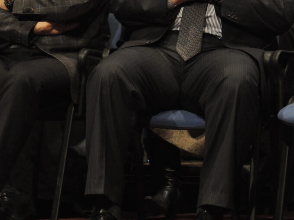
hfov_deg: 4.9
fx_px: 3419
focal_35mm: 403
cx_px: 147
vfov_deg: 3.7
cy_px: 46
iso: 2500
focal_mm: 185
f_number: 5
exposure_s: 1/60
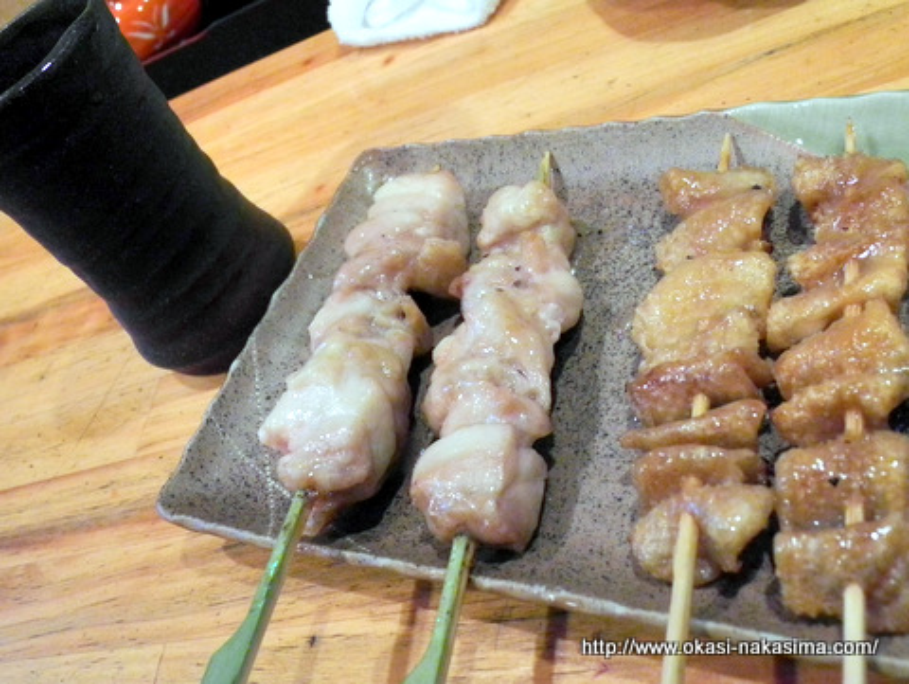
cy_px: 342
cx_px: 454
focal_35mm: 28
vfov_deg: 49.8
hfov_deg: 63.4
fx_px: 736
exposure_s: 1/27.5
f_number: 2.8
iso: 800
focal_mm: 6
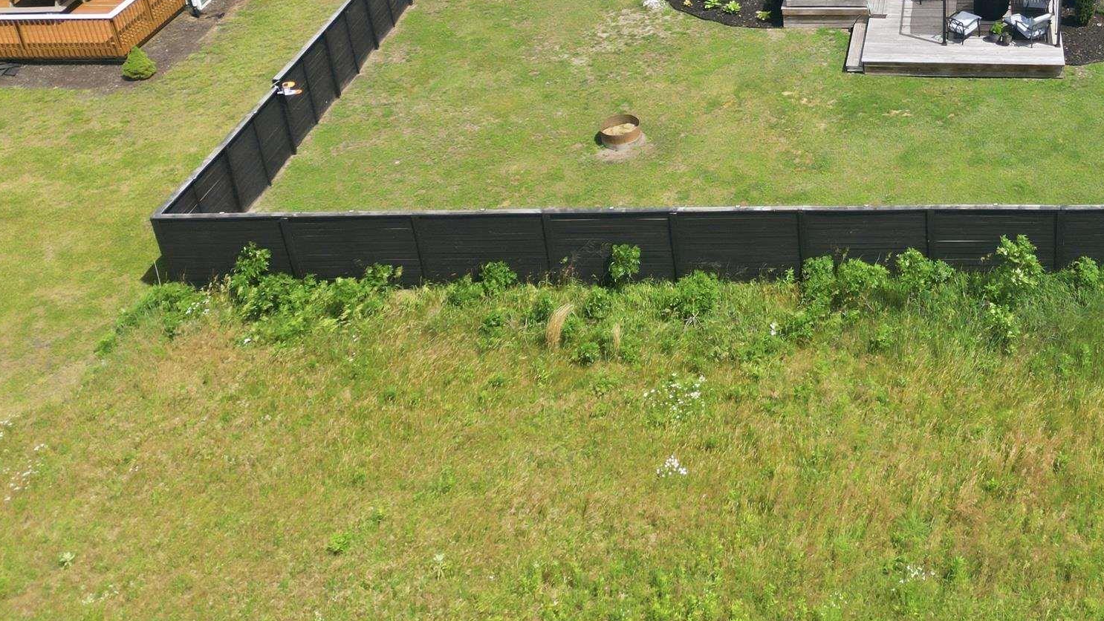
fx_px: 1288
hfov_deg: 43.8
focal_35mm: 44
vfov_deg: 25.6
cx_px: 912
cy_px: -21
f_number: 1.7
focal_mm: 6.7
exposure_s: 1/2000
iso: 100
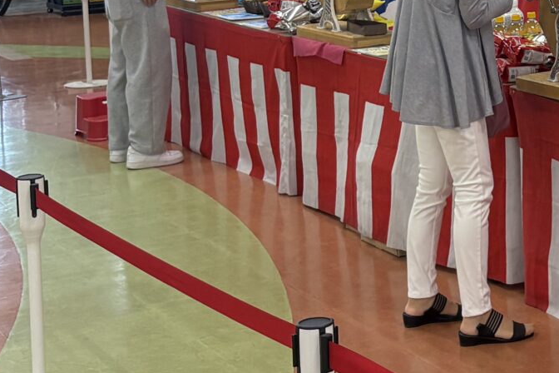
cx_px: 694
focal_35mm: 103
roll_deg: +1.8
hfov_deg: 18.6
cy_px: -78
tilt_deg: -4.1
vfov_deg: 12.9
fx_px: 1599
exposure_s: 1/201
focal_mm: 5.96
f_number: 1.6
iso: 125
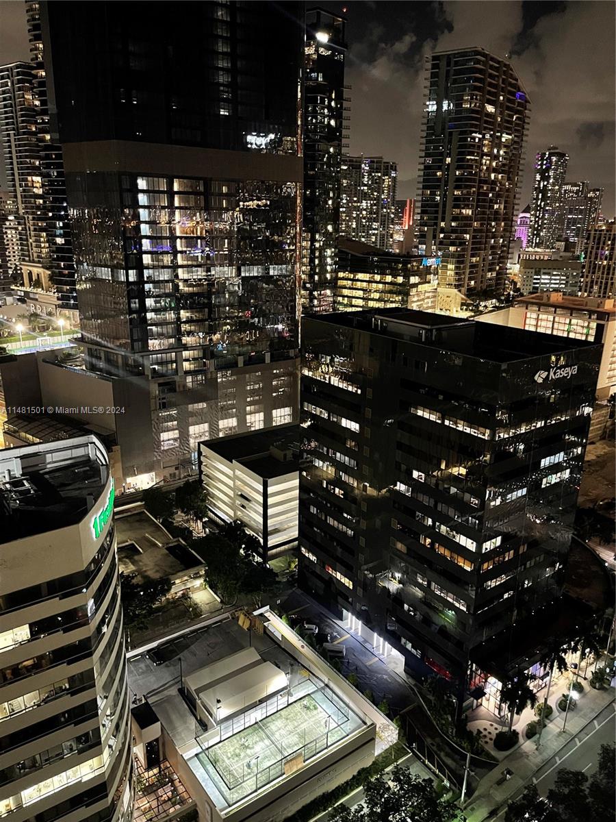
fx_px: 617
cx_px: 308
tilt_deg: -17.7
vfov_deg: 67.3
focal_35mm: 26
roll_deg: -2.2
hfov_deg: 53.1
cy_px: 411
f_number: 1.6
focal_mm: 5.1
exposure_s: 1/30
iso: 1000
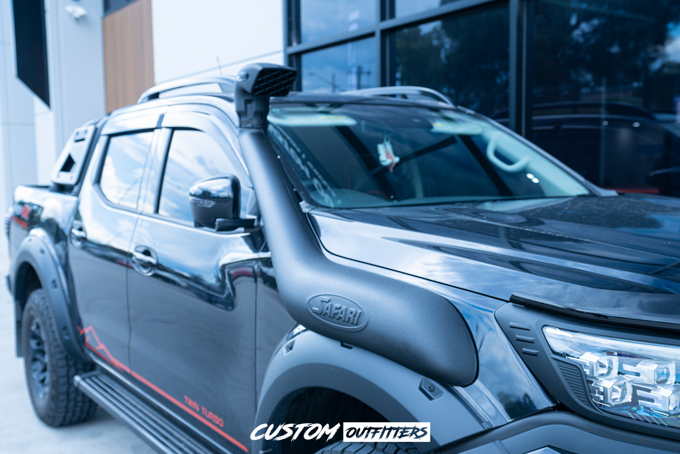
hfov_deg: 57.2
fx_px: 623
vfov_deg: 40.0
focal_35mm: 33
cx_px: 340
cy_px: 227
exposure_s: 1/60
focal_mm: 33
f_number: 4
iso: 100
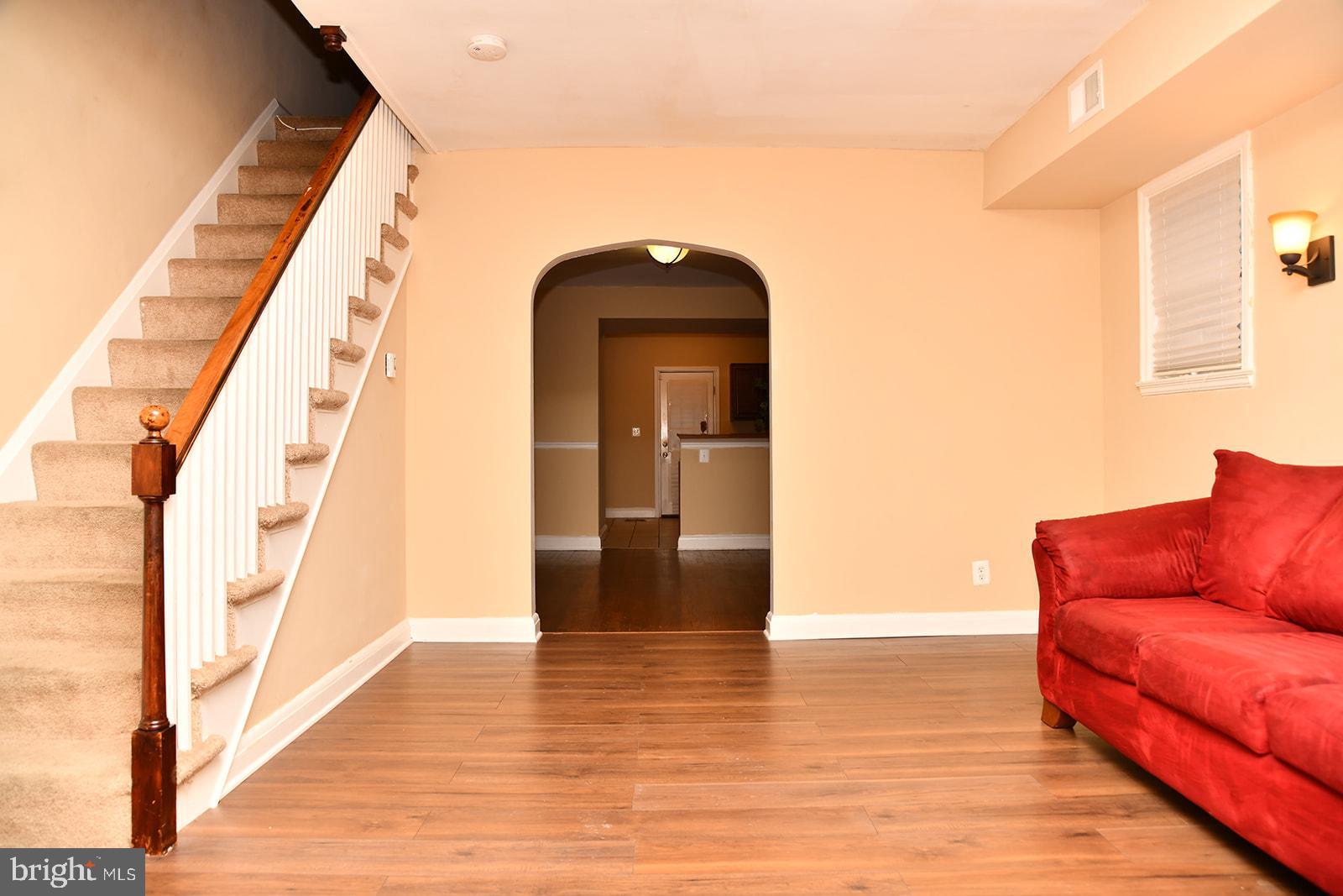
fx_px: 895
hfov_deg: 73.7
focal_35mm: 24
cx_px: 672
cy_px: 448
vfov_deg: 53.1
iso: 320
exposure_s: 1/125
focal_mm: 24
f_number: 5
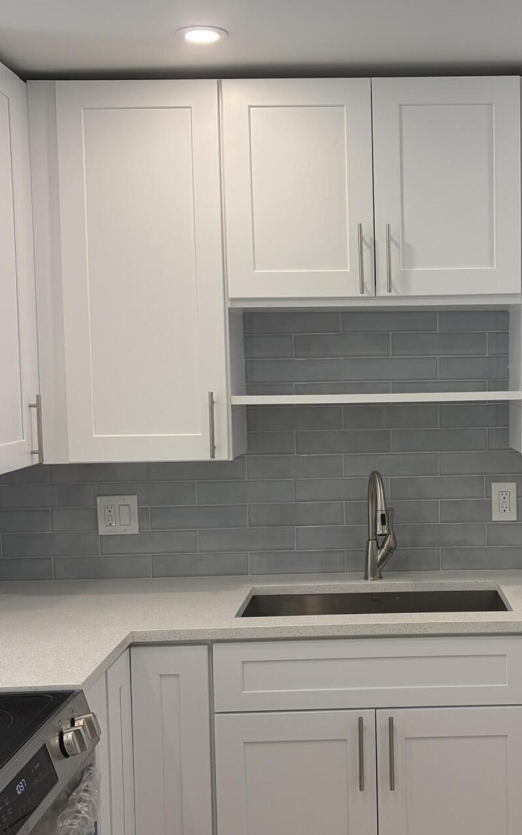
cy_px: 436
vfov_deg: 46.2
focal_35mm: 43
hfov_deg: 29.3
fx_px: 979
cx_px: 401
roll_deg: +0.7
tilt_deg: -2.4
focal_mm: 5.96
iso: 64
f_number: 1.6
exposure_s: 1/120
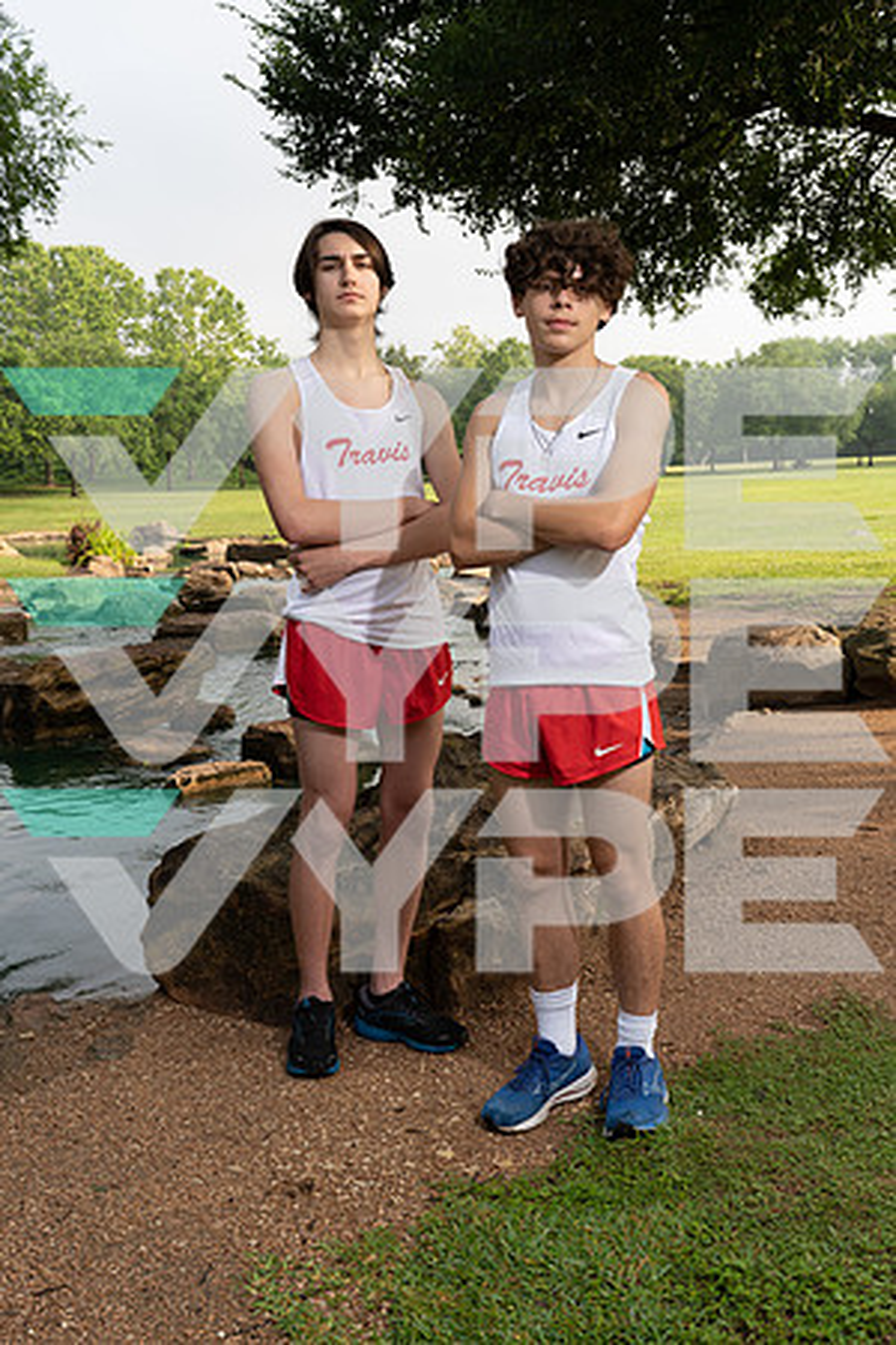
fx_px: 1381
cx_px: 448
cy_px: 672
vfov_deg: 51.9
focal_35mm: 37
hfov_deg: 35.9
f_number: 8
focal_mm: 37
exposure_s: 1/250
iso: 250
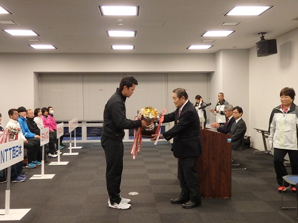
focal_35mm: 40
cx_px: 149
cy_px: 112
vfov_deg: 36.0
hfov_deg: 46.8
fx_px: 344
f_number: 3.7
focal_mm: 7.3
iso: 800
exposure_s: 1/100
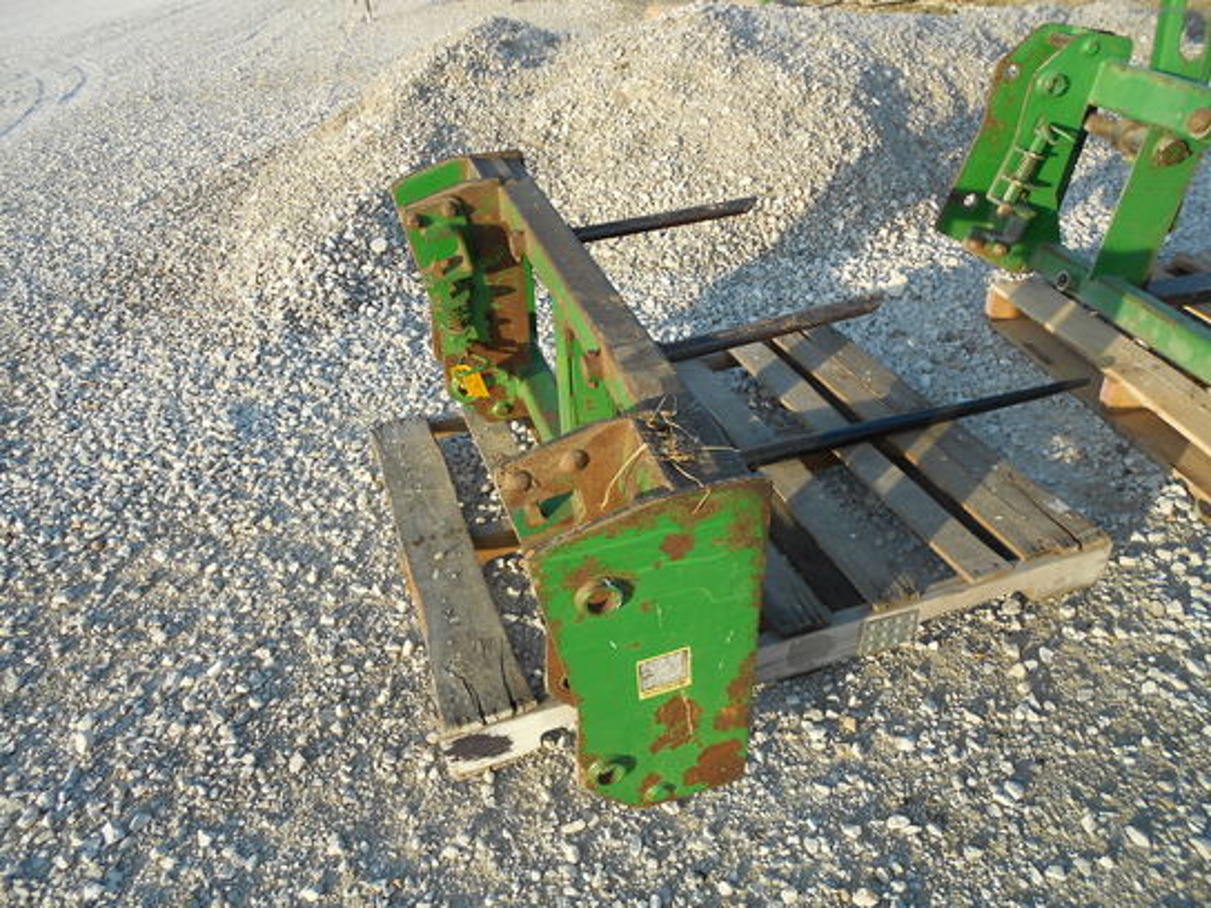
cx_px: 606
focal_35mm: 26
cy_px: 454
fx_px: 910
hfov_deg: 67.3
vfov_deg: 53.1
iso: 80
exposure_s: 1/320
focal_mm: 4.6
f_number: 3.2
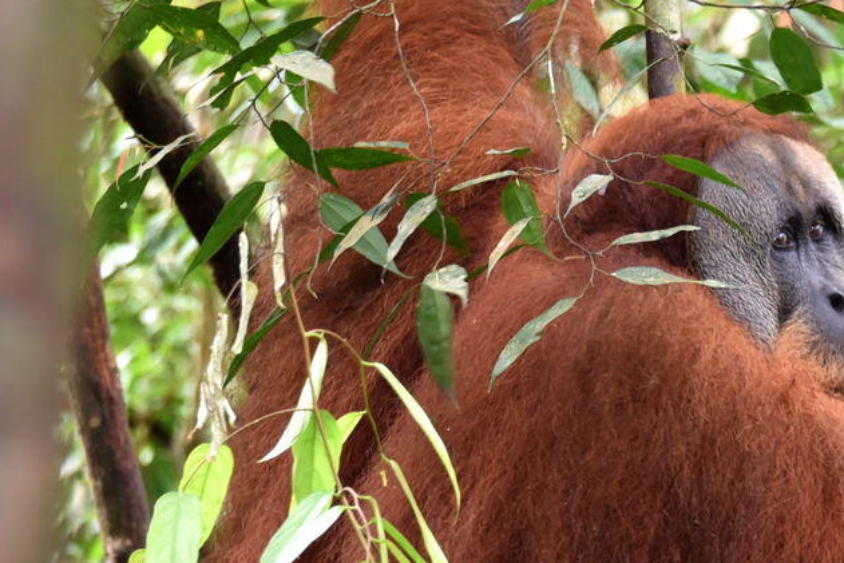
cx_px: 753
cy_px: 328
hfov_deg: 4.2
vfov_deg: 2.8
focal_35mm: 487
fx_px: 11419
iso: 1100
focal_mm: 160
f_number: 5.6
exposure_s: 1/100
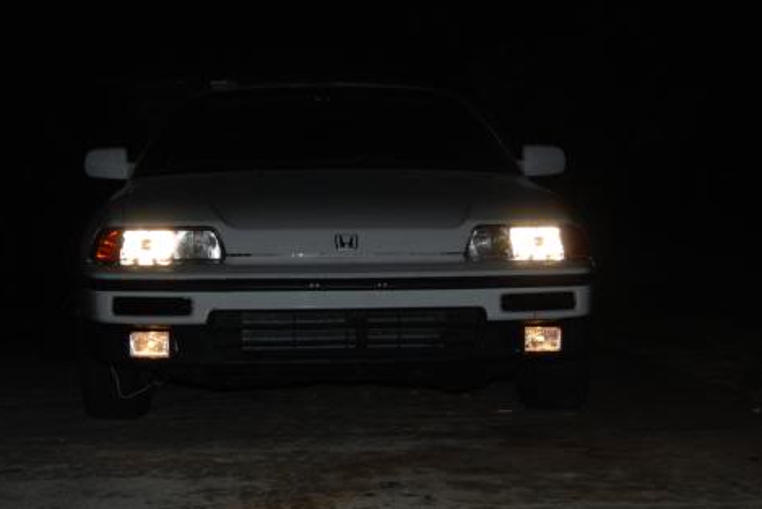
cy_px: 267
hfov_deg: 28.2
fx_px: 1518
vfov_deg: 19.0
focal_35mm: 72
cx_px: 356
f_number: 4.8
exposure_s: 1/200
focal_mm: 35
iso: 100
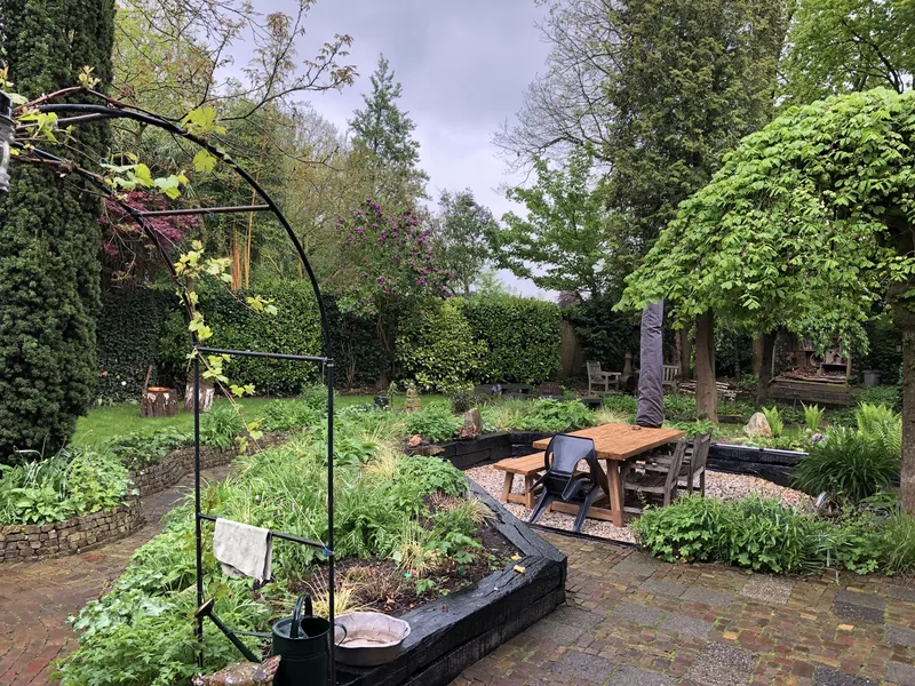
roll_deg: -1.9
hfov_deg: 63.4
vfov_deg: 49.7
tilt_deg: -1.9
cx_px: 458
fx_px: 740
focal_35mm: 28
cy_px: 343
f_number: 1.8
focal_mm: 3.99
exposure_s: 1/129
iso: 20
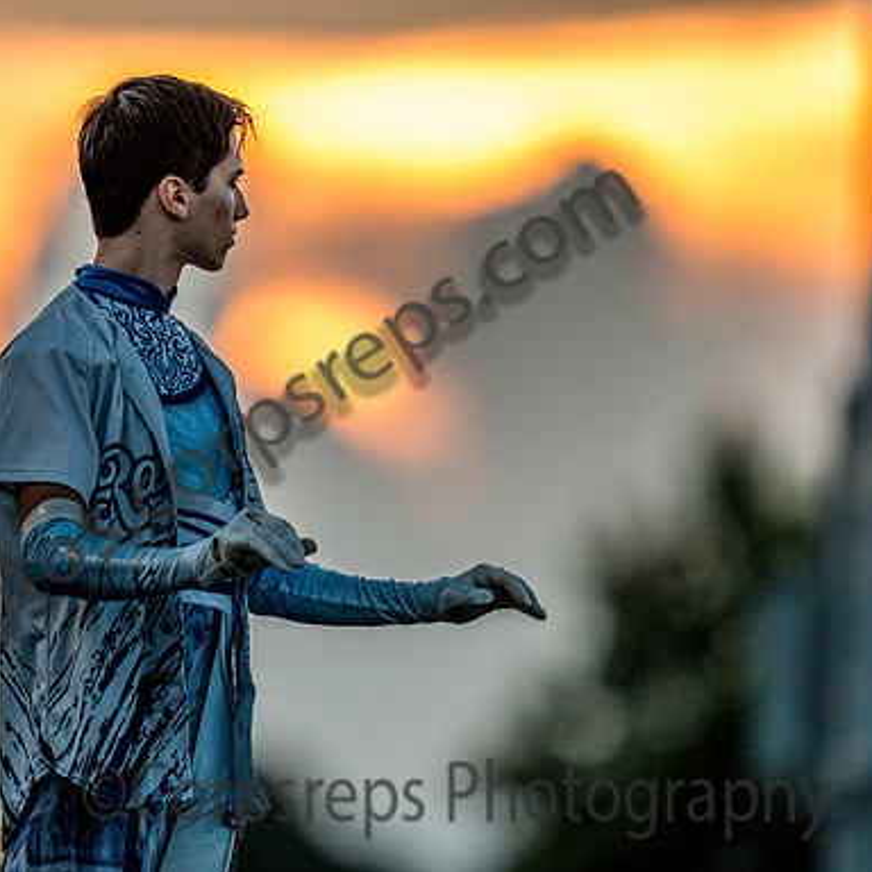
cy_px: 435
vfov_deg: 3.4
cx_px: 291
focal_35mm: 513
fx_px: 14620
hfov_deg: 3.4
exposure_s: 1/1600
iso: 320
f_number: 2.8
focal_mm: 400
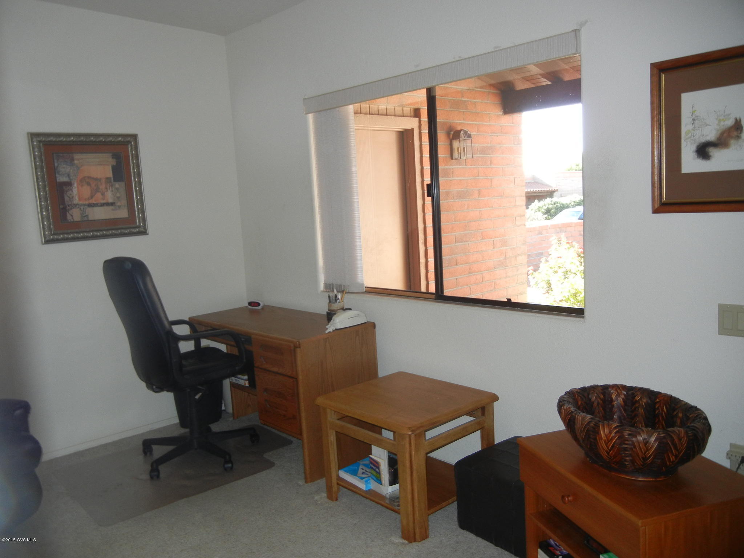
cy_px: 279
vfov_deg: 46.8
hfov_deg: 60.0
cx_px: 372
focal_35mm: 30
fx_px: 645
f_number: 3.5
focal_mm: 5.4
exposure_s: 1/34.1
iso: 160
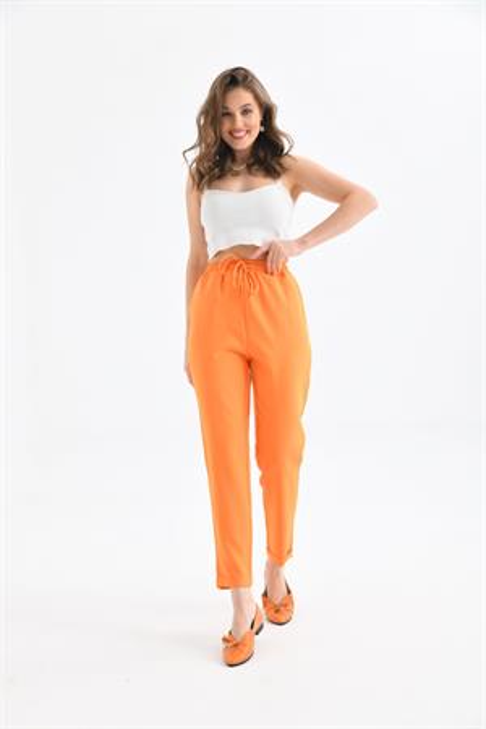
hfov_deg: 27.0
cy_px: 364
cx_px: 243
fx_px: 1012
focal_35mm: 50
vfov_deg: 39.6
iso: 160
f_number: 6.3
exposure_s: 1/125
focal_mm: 50
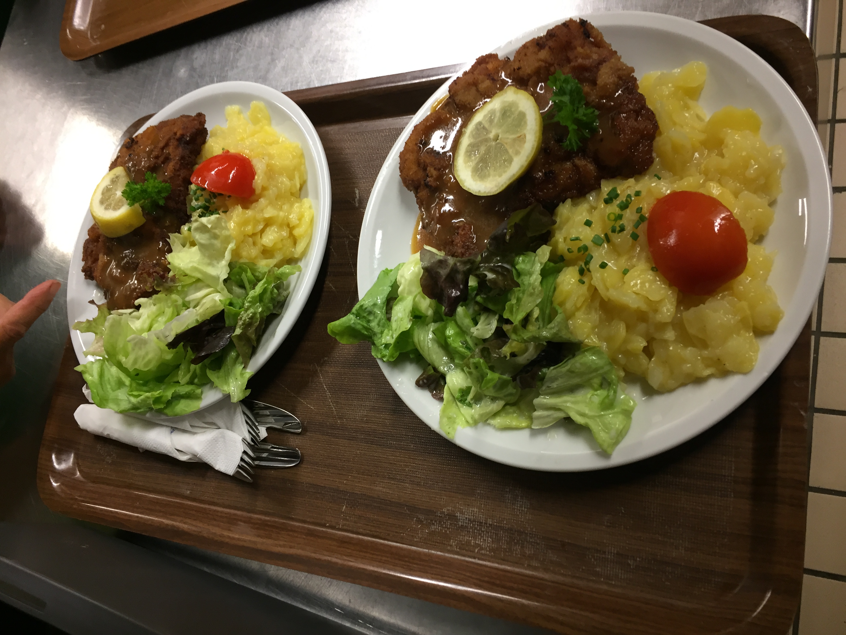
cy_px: 318
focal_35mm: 29
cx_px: 423
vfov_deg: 48.2
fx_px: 709
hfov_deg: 61.7
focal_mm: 4.15
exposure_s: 1/33
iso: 100
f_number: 2.2
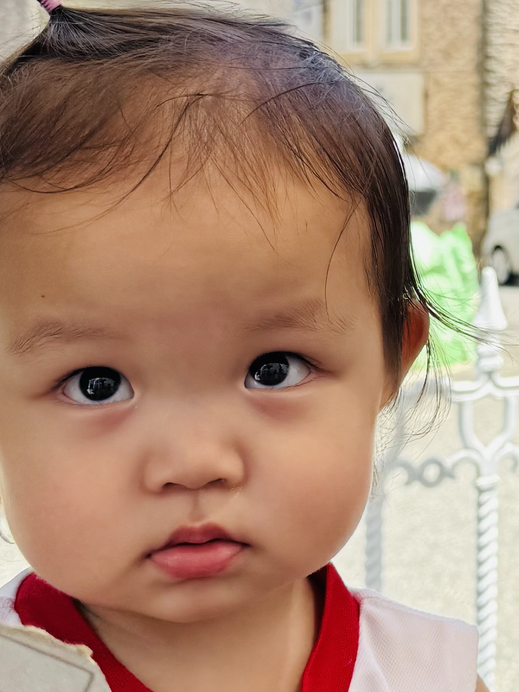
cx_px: 707
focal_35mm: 83
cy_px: 276
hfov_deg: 16.6
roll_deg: -1.8
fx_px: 1659
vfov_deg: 23.5
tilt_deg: -5.1
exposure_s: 1/707
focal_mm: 6.76
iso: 80
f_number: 1.78
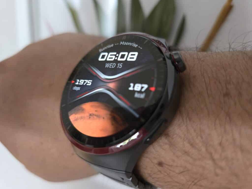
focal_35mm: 23
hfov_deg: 73.9
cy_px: 94
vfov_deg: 58.9
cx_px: 126
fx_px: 167
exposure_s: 1/35
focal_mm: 6.3
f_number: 1.7
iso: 640
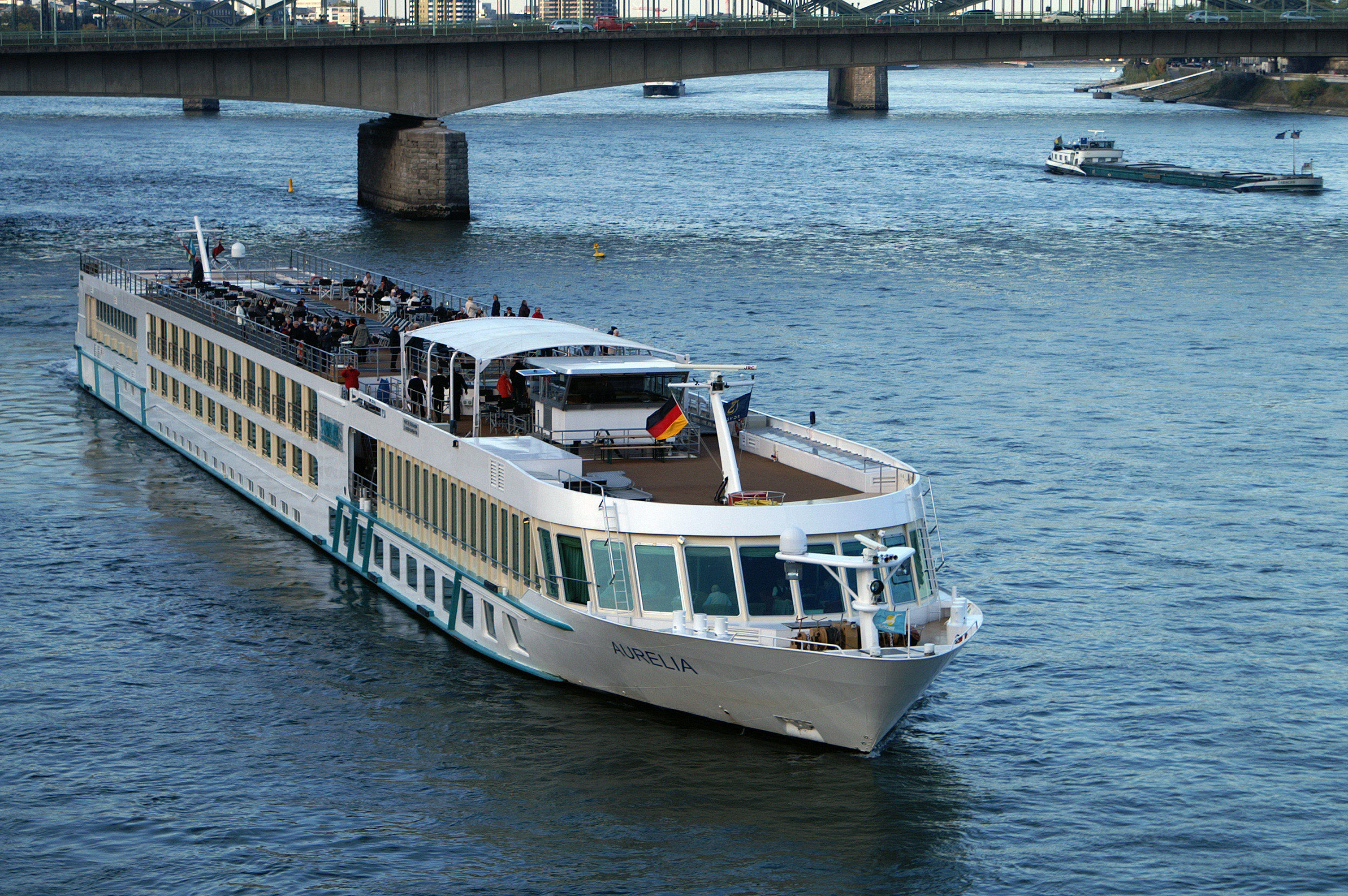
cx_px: 674
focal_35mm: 90
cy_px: 448
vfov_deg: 15.2
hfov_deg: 22.6
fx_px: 3367
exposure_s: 1/300
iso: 100
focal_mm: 60
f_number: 7.1
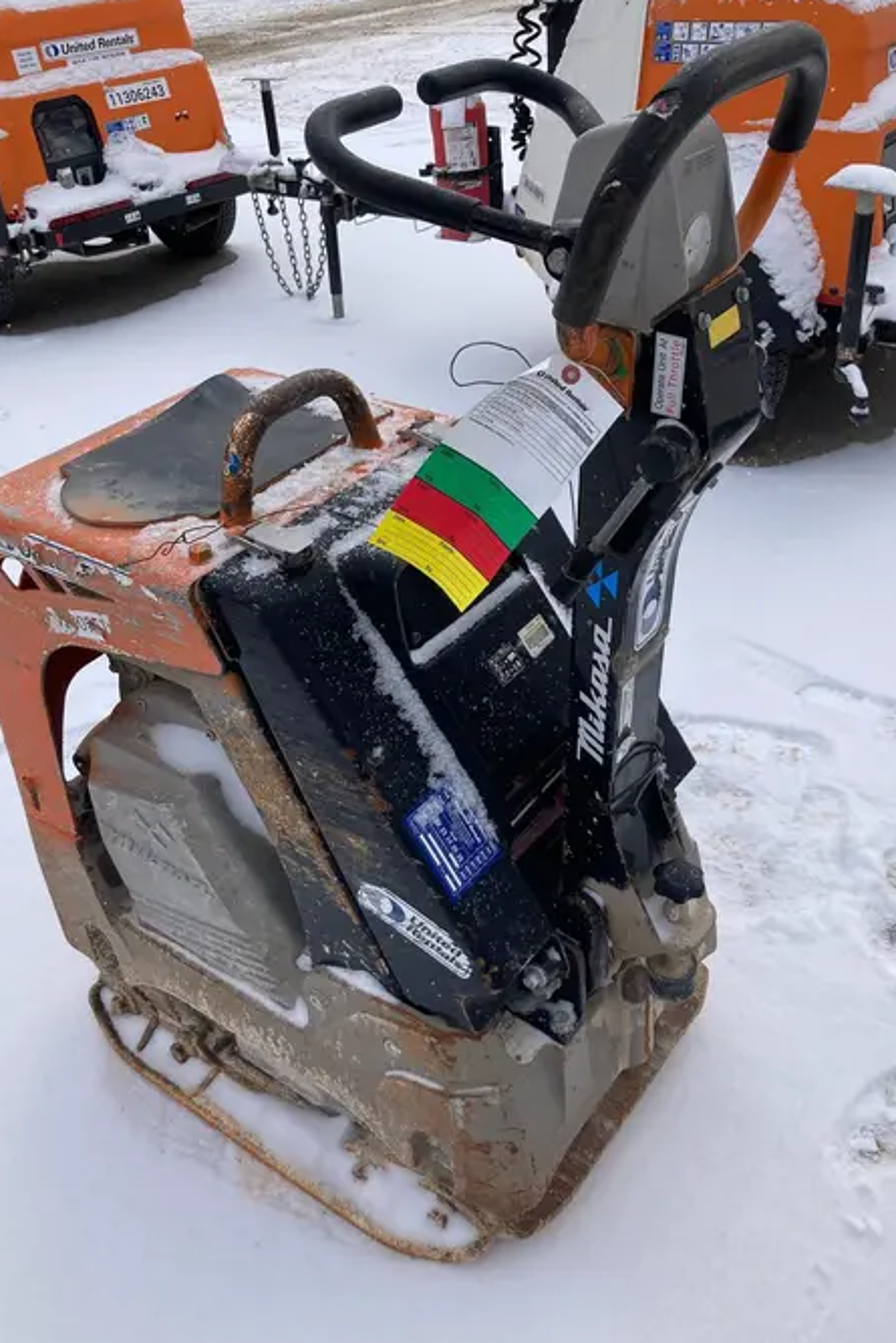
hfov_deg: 41.1
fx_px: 1194
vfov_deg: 58.7
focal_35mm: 32
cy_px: 629
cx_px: 479
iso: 20
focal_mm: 3.99
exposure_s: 1/1230
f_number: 1.8
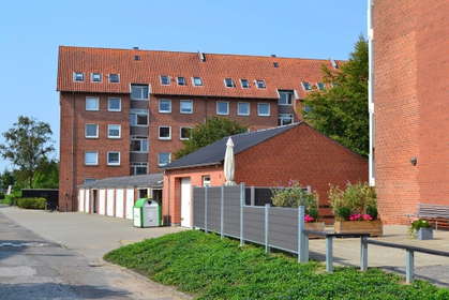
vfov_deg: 26.5
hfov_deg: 38.9
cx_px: 224
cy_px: 150
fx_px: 637
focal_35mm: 51
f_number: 11
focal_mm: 34
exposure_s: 1/400
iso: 400
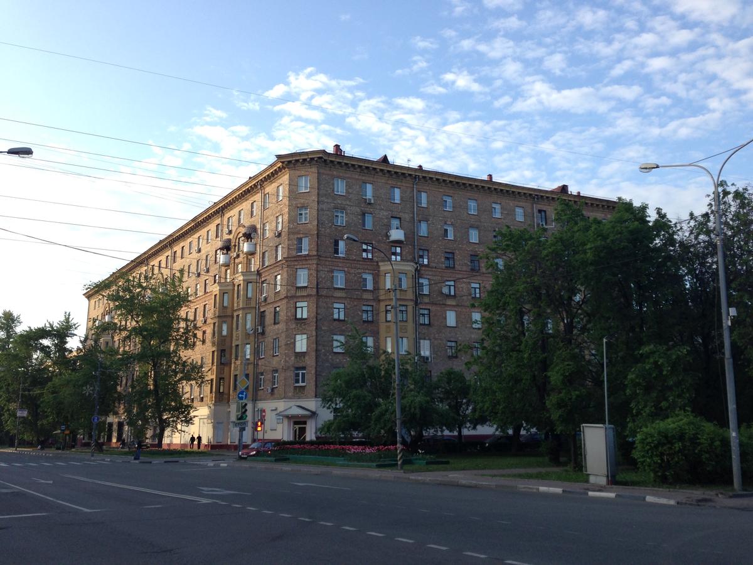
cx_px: 376
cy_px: 282
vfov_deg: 42.9
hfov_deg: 55.4
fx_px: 718
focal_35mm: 33
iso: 50
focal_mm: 4.12
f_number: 2.4
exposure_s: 1/423
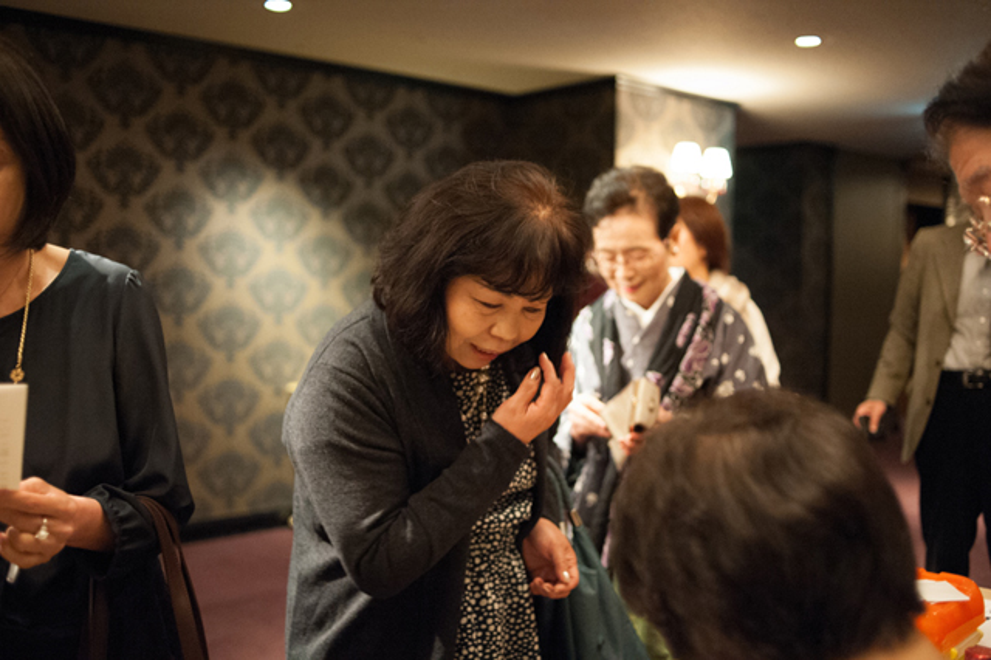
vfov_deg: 37.8
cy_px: 330
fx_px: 963
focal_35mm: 35
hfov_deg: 54.5
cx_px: 496
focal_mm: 35
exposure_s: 1/100
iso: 4500
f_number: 2.8
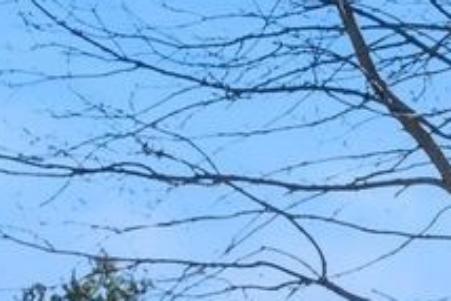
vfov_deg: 8.9
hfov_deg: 14.4
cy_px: 785
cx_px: -141
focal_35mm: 136
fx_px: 1705
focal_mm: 12
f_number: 8
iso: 250
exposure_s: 1/200
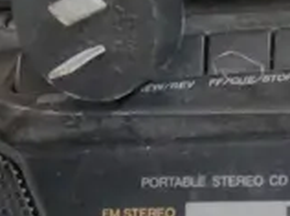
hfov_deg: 7.5
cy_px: 237
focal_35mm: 260
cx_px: 466
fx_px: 2175
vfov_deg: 5.7
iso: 2500
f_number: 4.5
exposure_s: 1/60
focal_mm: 20
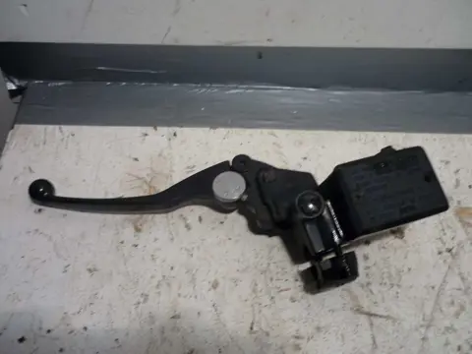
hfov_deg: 55.4
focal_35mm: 33
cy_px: 177
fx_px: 450
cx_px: 236
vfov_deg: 42.9
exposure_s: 1/40
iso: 80
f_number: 2.8
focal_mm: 5.5
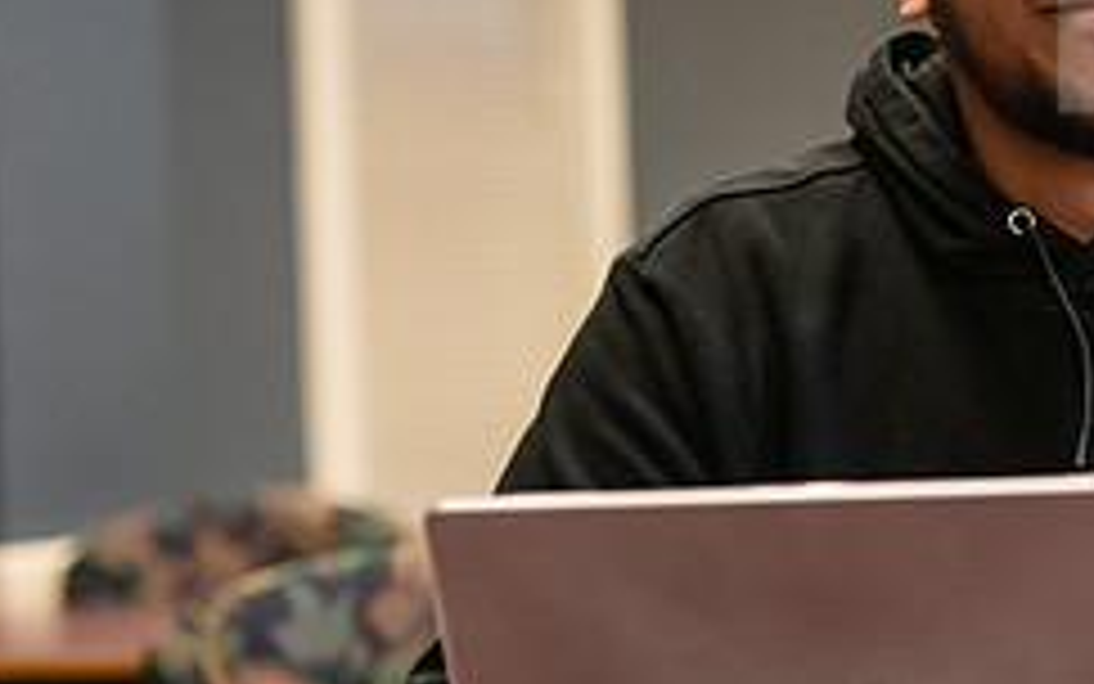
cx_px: 923
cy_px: 281
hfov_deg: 11.0
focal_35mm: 190
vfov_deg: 6.9
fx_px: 5666
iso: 2000
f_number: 2.8
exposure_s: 1/200
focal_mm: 78
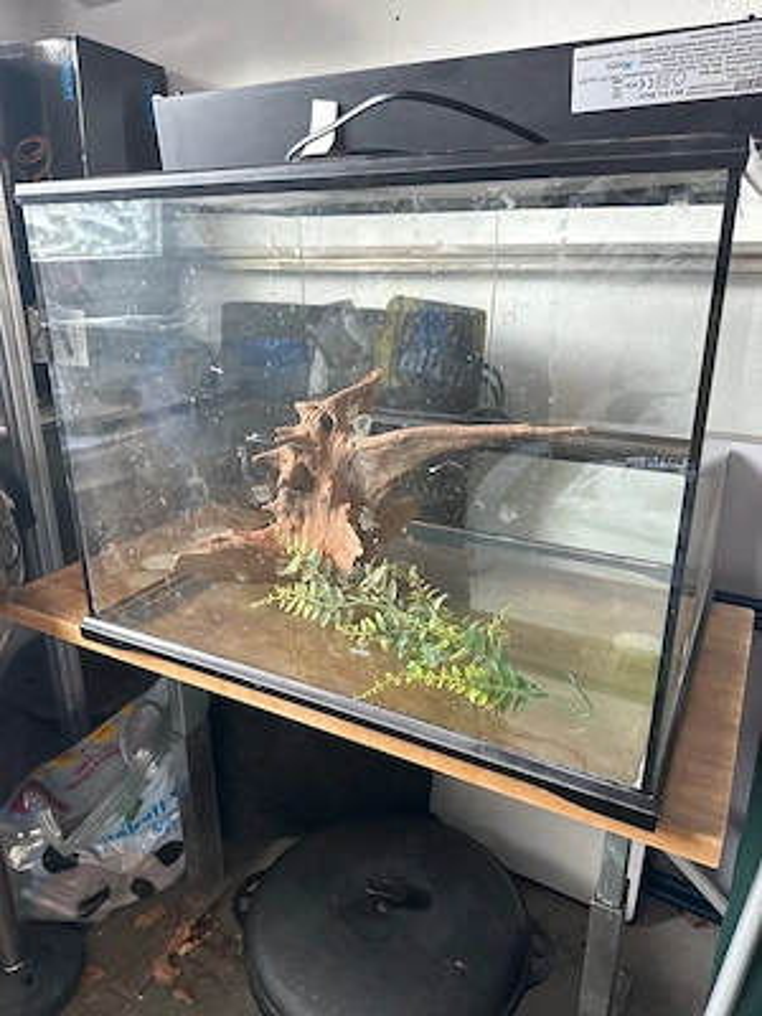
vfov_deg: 71.6
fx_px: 704
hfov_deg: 56.8
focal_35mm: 24
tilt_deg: -19.9
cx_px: 381
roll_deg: -0.4
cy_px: 508
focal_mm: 6.86
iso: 800
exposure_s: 1/60
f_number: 1.78
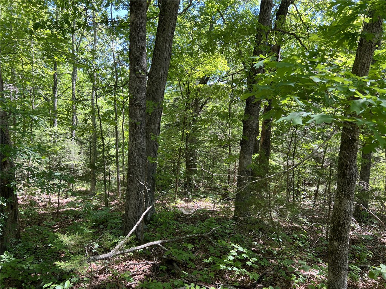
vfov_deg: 53.1
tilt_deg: -1.0
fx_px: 290
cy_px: 144
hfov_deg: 67.3
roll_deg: +1.2
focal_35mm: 26
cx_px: 193
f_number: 1.5
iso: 40
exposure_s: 1/195
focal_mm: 5.7
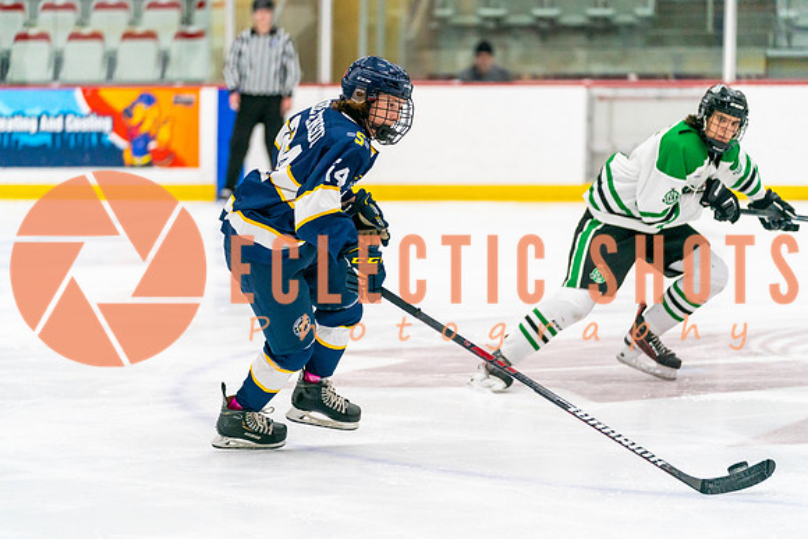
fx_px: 3300
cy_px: 270
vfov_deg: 9.3
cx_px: 404
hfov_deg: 14.0
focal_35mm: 147
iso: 3200
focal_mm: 147
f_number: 2.8
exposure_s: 1/1250
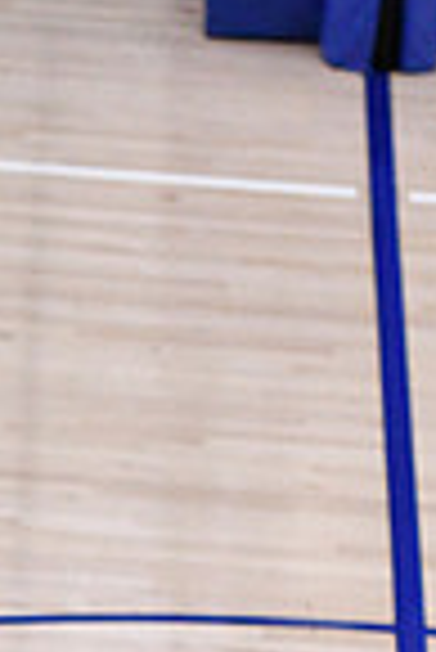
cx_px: -393
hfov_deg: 2.2
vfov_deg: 3.3
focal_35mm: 629
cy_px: 1291
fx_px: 11399
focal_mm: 105
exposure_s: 1/1250
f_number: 3.2
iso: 6400
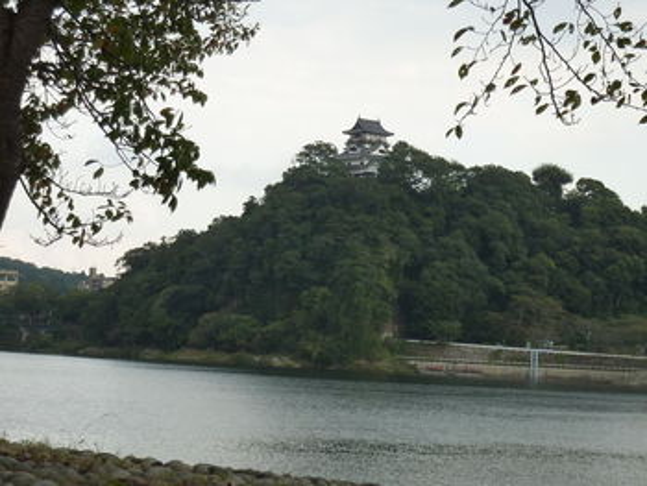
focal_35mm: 97
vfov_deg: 15.3
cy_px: 243
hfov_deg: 20.2
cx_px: 324
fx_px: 1814
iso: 125
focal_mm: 11
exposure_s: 1/125
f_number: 4.1
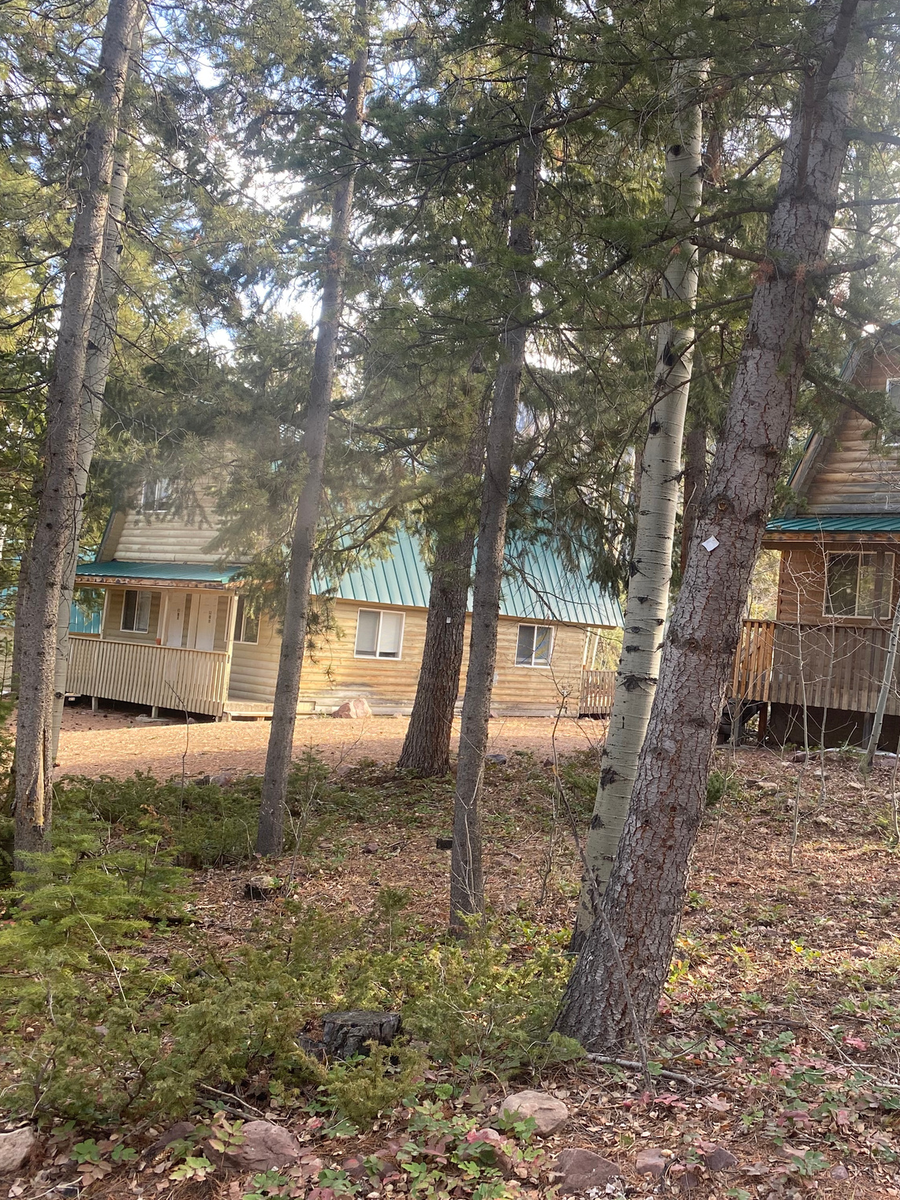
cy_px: 597
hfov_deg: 39.1
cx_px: 719
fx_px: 1213
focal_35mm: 35
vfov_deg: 52.6
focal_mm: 4.25
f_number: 1.8
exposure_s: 1/122
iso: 50
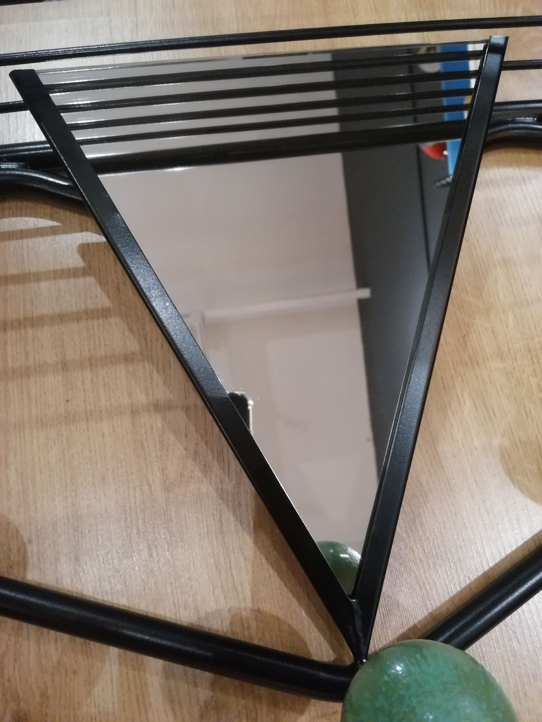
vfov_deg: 65.3
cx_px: 271
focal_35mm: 27
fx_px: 564
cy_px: 361
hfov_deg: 51.4
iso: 500
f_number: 1.8
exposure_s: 1/25
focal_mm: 3.95
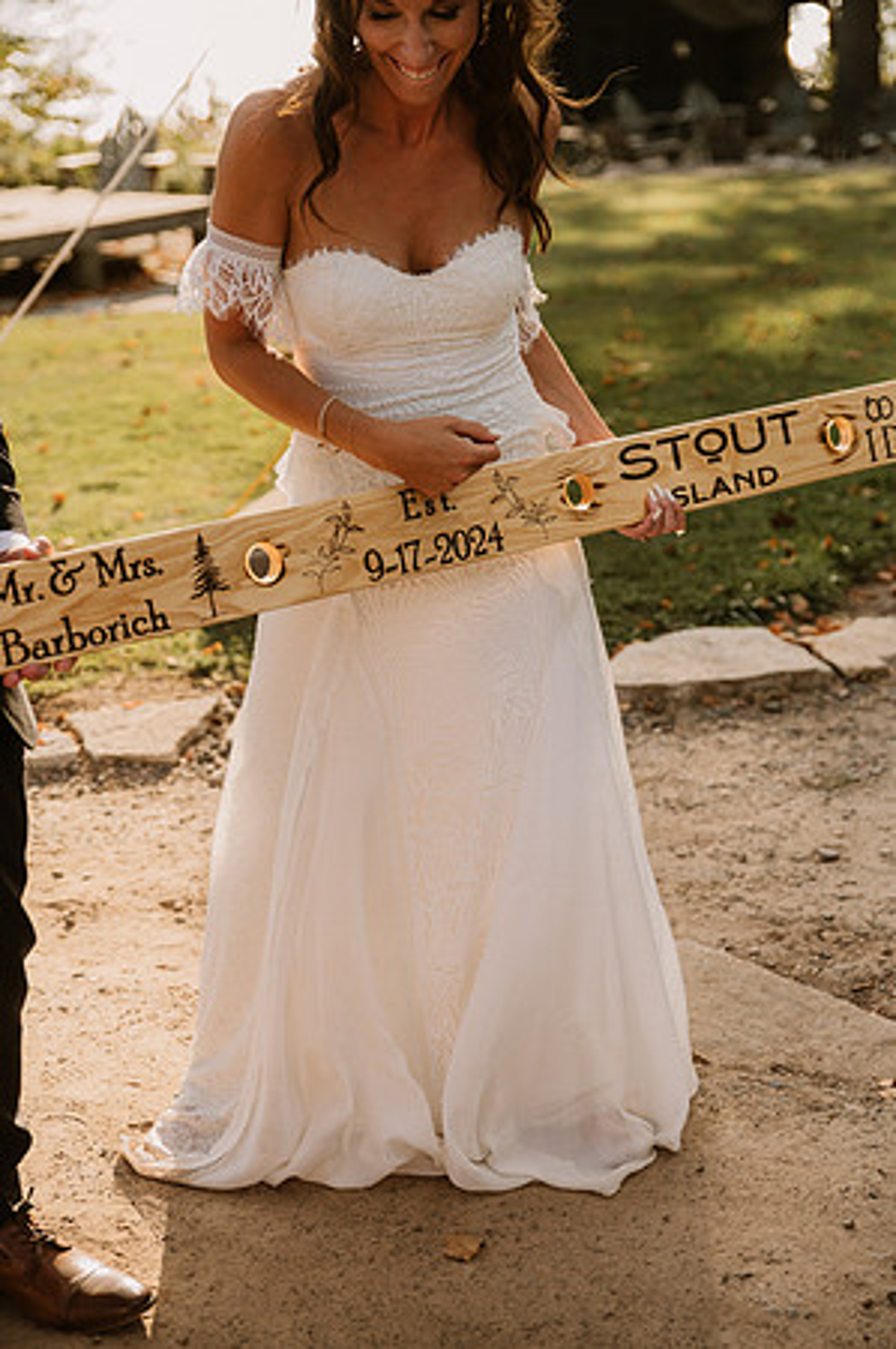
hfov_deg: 21.9
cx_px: 448
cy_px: 674
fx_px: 2320
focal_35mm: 62
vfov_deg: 32.4
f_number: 2.8
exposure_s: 1/6400
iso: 1000
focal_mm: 62
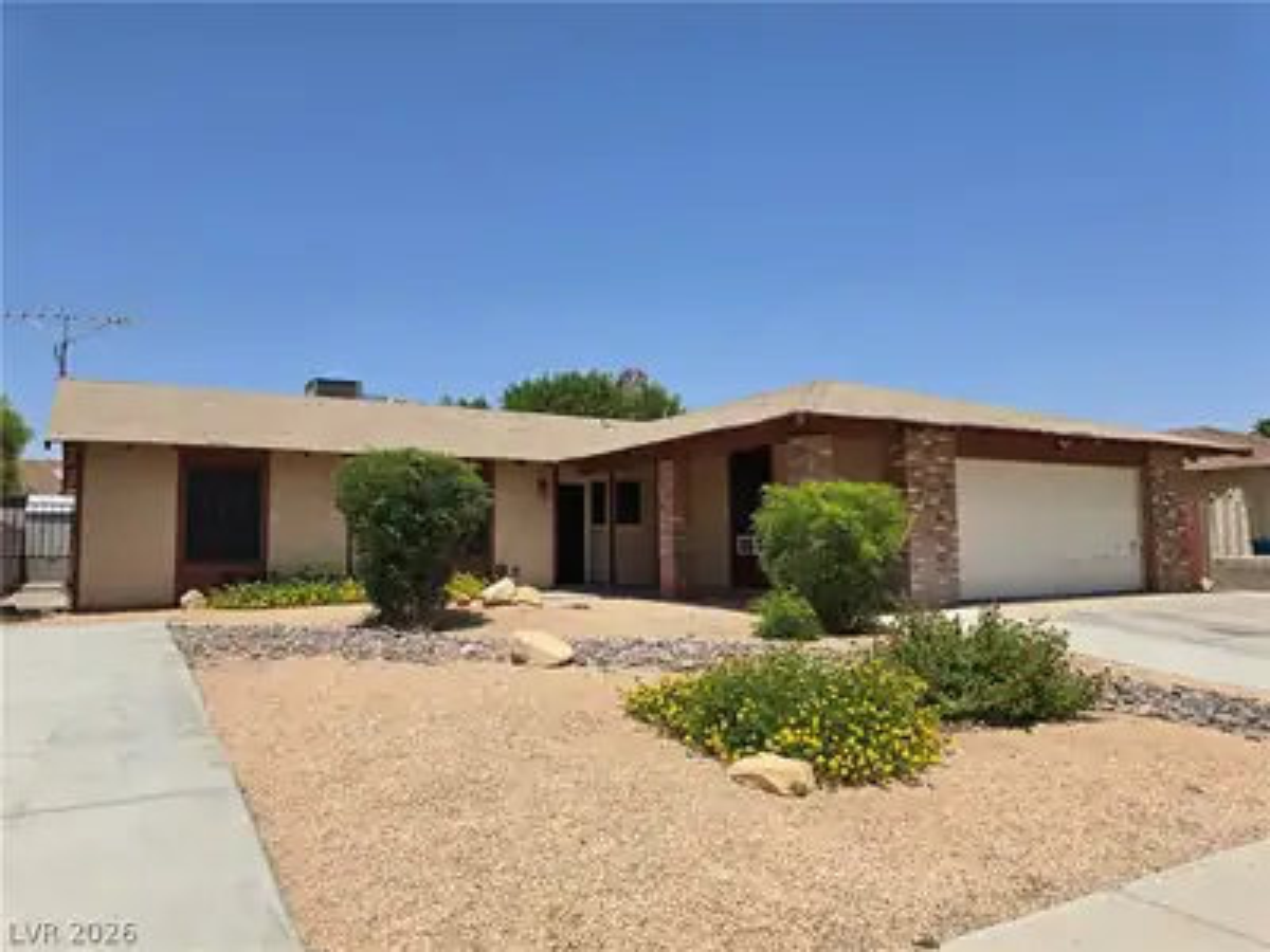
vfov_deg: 58.9
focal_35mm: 23
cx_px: 635
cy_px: 476
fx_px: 844
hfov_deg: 73.9
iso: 12
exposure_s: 1/1205
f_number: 1.7
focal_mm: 6.3
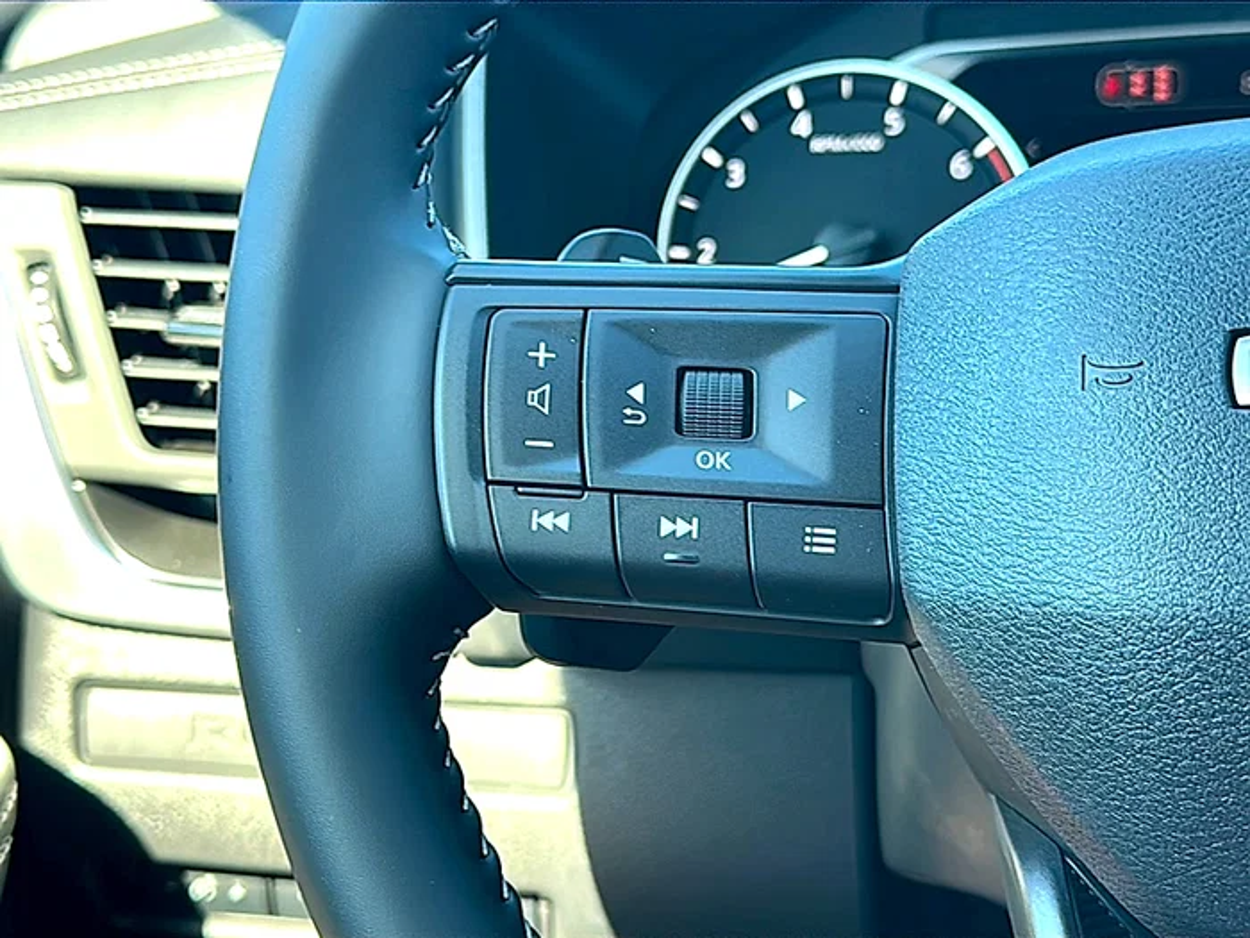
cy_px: 469
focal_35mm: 44
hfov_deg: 42.9
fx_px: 1589
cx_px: 625
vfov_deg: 32.9
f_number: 1.78
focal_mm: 6.86
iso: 64
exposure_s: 1/102
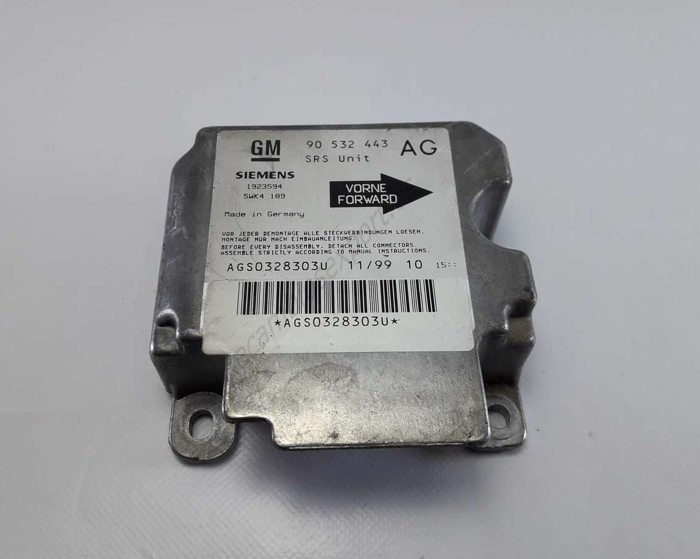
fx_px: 621
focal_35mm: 30
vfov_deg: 48.5
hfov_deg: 58.7
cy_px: 275
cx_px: 323
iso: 50
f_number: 1.9
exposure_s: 1/100
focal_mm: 3.7
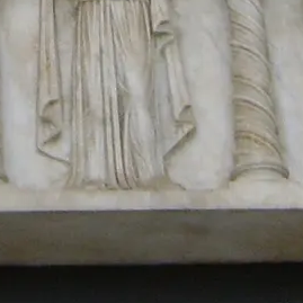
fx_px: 3436
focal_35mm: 347
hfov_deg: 5.0
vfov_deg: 4.9
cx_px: -160
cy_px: -466
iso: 100
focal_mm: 9
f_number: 3.3
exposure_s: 1/500
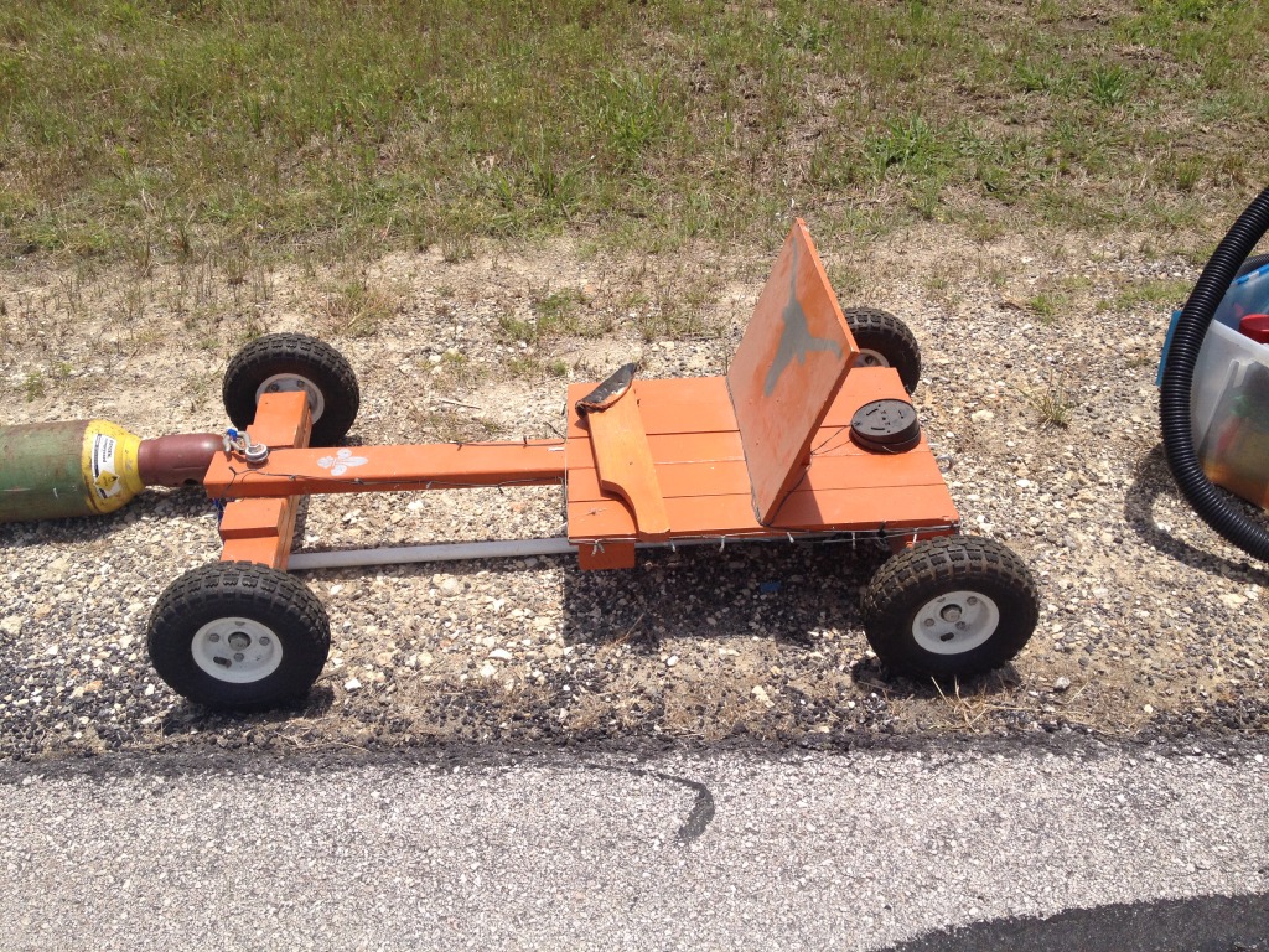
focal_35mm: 35
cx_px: 634
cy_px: 476
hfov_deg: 52.6
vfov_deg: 40.7
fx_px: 1283
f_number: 2.4
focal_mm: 4.28
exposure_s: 1/1672
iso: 50
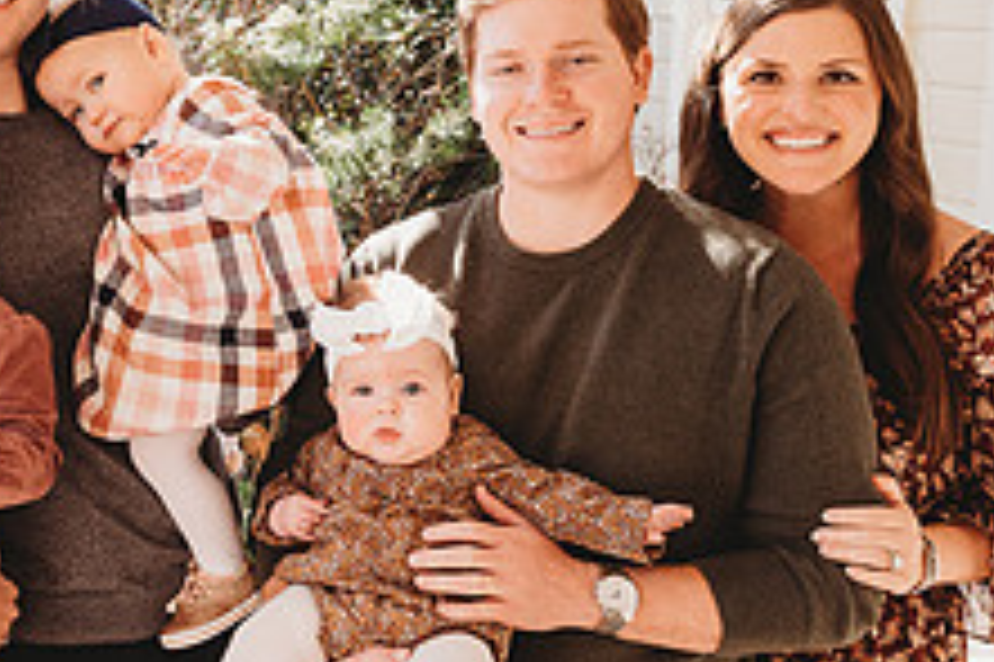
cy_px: 191
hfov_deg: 28.9
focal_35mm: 63
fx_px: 1738
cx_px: -94
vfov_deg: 21.4
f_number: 4.5
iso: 400
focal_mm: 24
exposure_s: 1/200
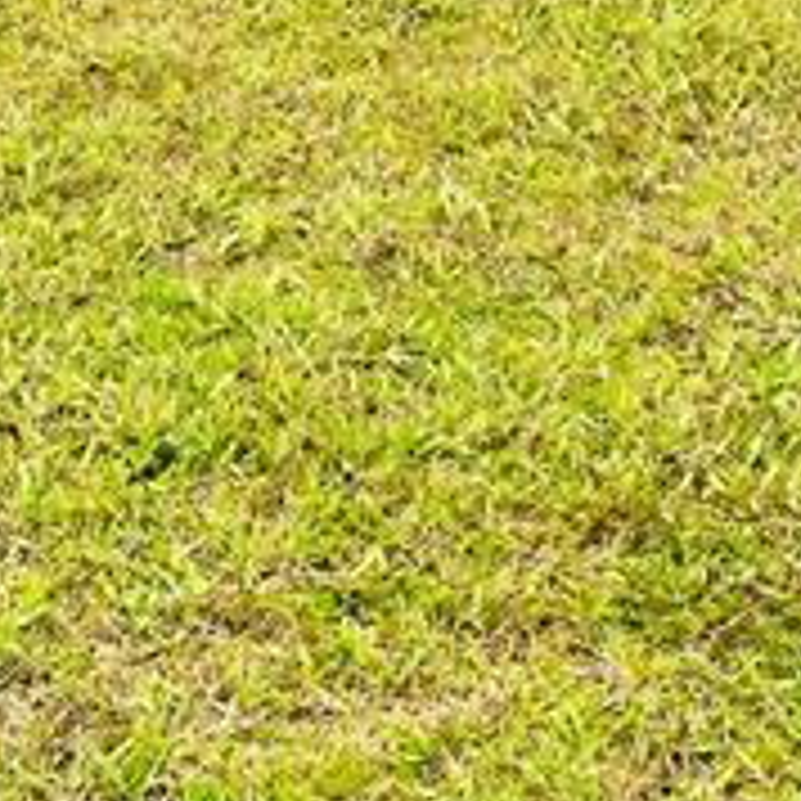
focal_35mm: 99
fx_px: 2592
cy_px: -414
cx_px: 310
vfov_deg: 16.0
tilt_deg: -20.2
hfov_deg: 17.5
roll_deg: +5.1
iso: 32
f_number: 1.8
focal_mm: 4.25
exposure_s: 1/2183
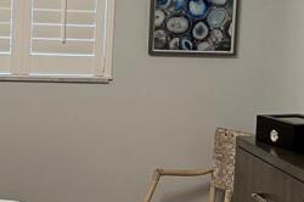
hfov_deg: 19.6
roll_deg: -2.3
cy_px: 67
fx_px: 877
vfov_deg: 13.1
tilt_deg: -4.3
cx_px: 97
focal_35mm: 104
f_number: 1.5
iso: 100
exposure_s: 1/60
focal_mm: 5.7
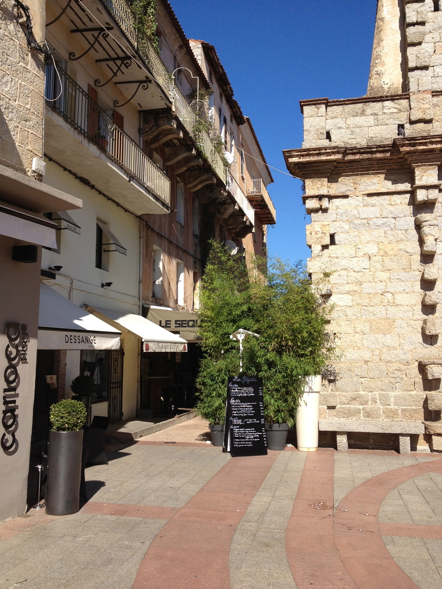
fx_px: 596
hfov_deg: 40.7
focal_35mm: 35
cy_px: 294
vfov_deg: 52.6
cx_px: 221
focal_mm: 4.28
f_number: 2.4
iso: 64
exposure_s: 1/1534
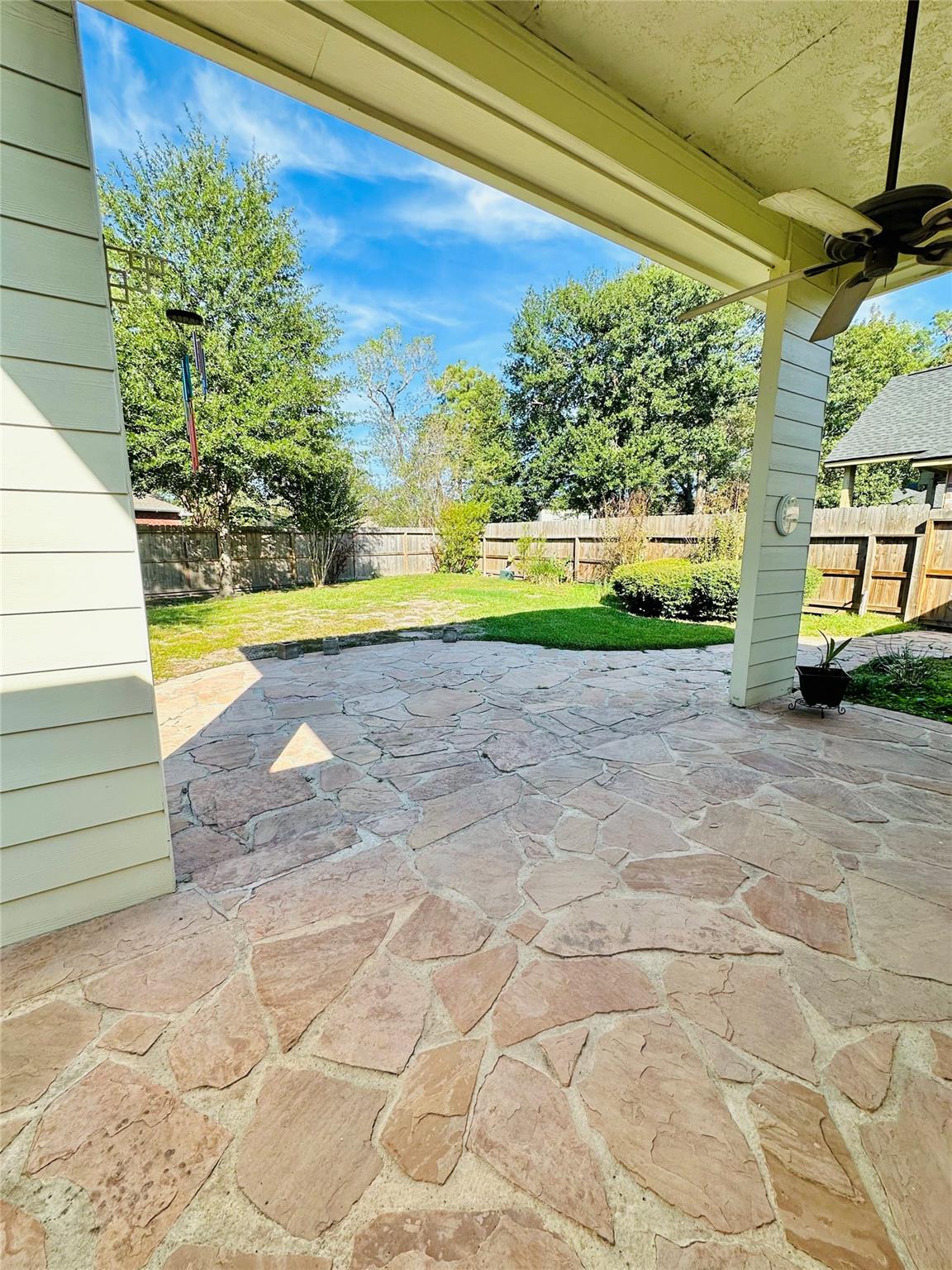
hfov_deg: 85.7
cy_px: 635
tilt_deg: -9.5
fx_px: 513
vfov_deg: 102.1
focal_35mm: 14
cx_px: 476
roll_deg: +0.0
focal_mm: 2.22
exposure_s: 1/622
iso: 40
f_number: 2.2
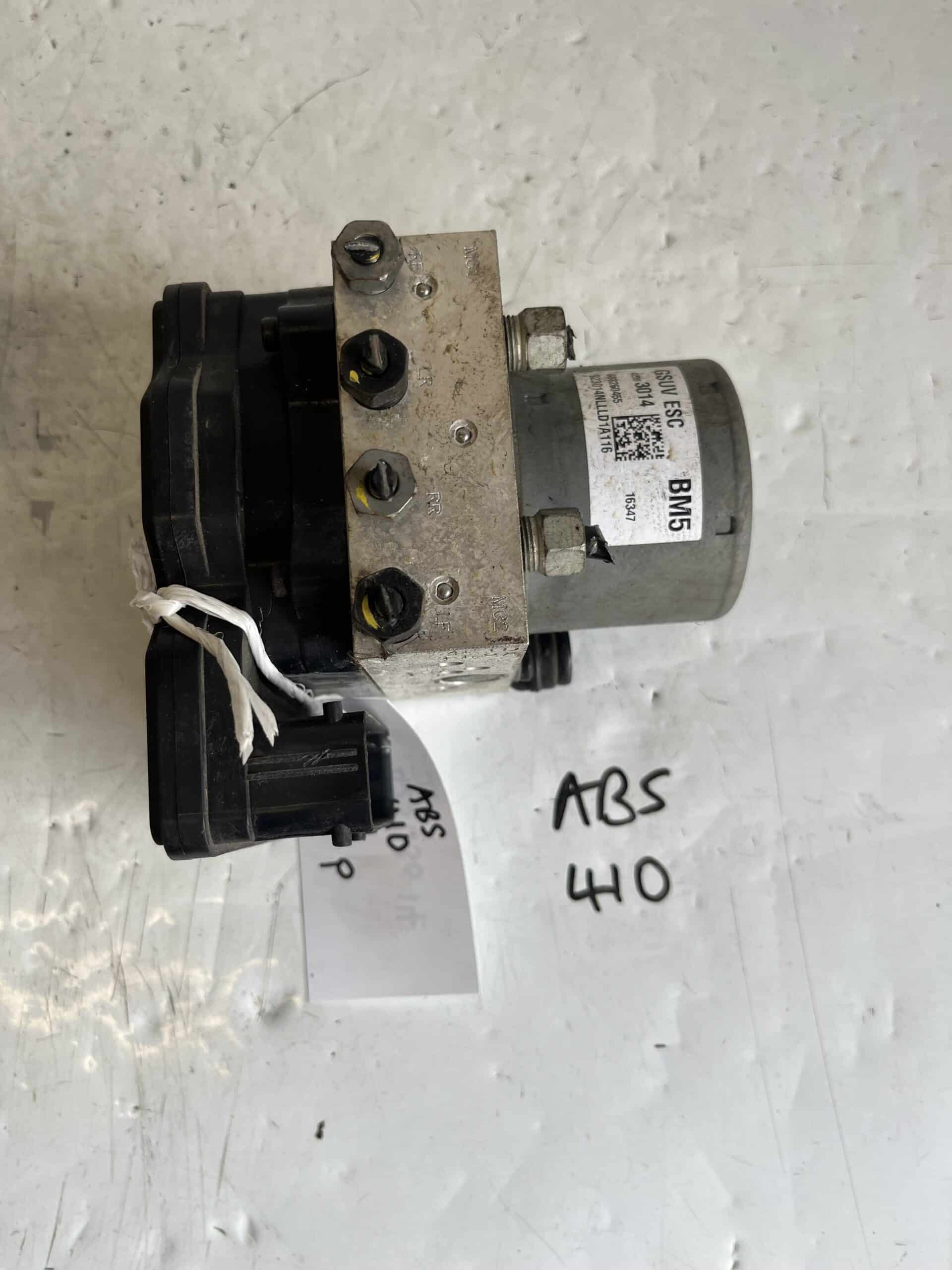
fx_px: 953
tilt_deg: -78.9
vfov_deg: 67.3
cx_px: 476
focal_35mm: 26
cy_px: 635
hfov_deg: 53.1
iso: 50
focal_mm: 5.1
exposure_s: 1/354
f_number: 1.6
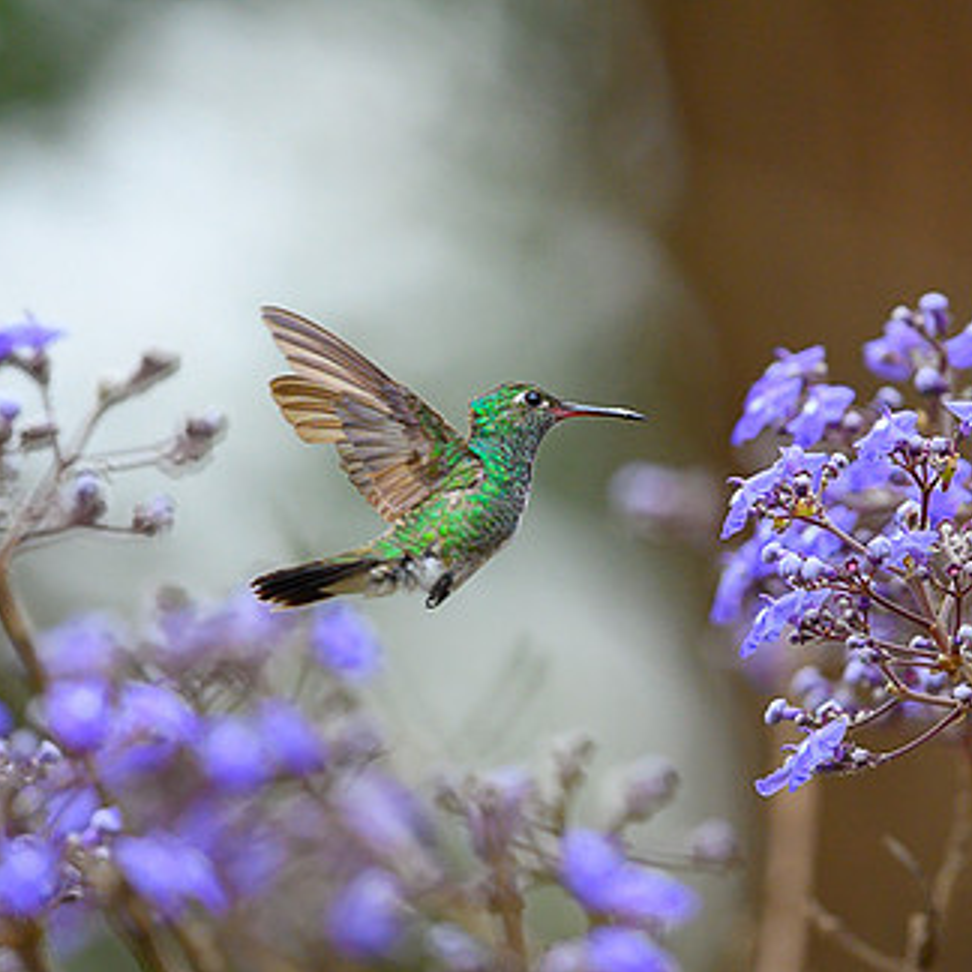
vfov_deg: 2.1
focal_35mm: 844
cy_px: 639
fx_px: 26812
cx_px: 596
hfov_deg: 2.1
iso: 2500
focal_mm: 500
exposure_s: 1/500
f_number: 4
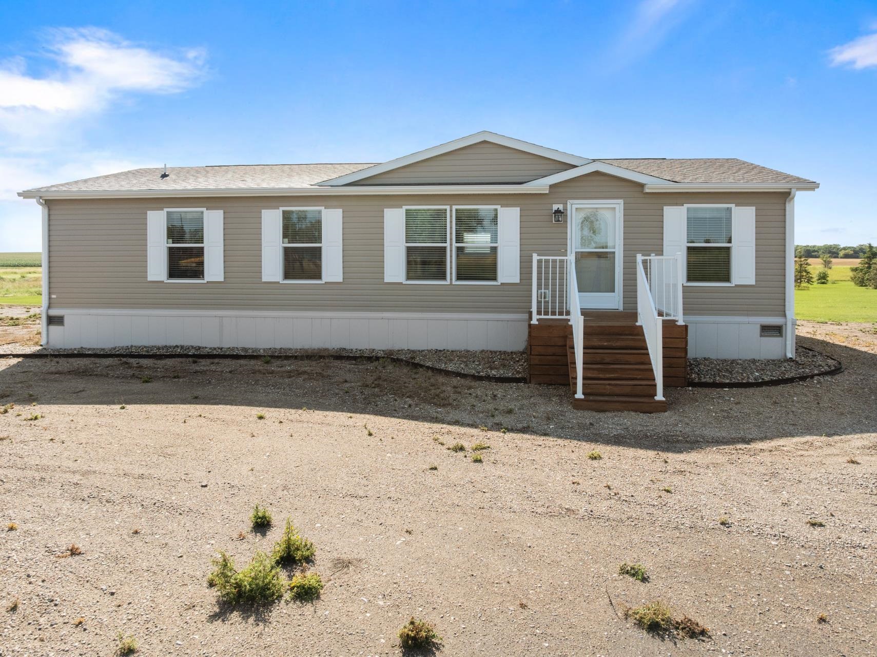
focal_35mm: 24
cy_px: 328
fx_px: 608
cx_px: 438
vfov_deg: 56.8
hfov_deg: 71.6
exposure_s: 1/200
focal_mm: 12.29
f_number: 6.3
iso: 200
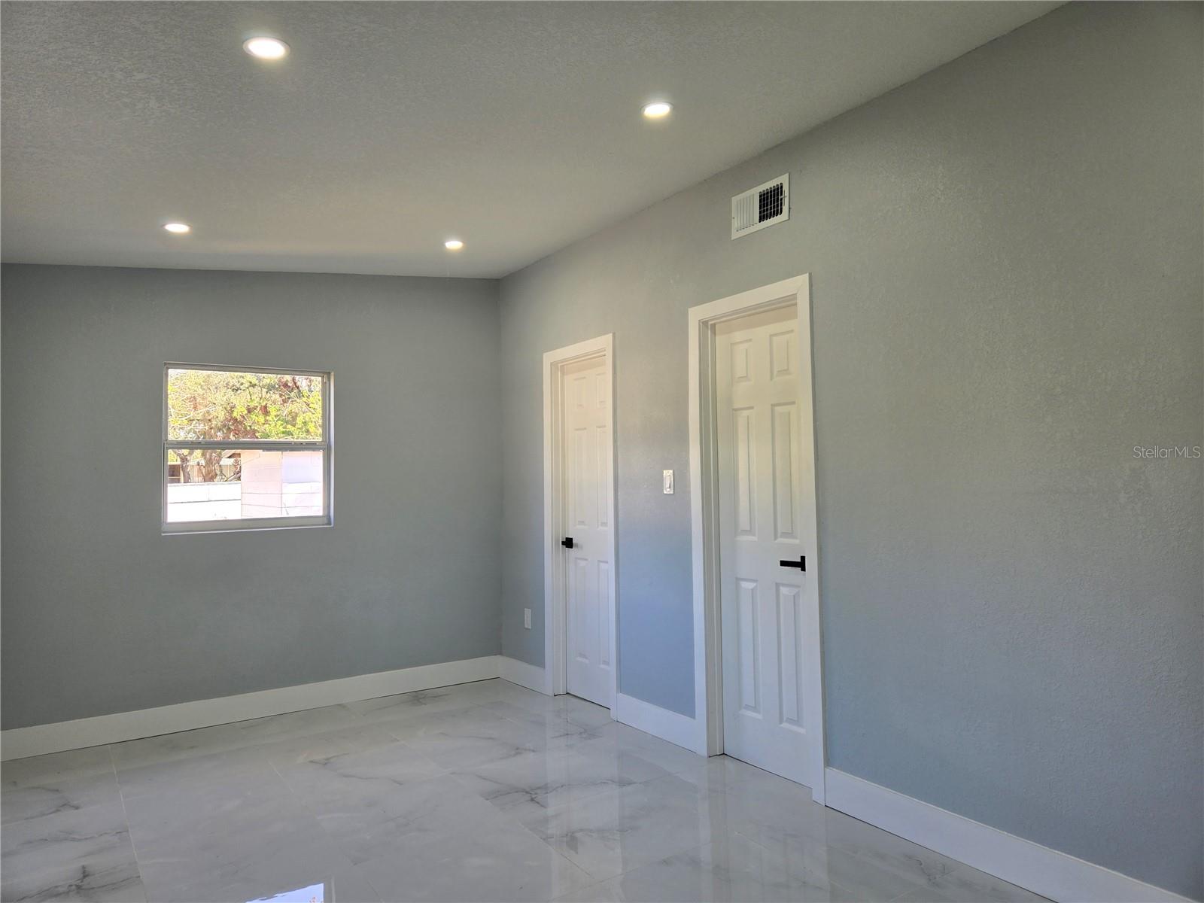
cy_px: 452
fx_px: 800
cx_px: 602
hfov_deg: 73.9
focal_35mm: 23
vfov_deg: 58.9
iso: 32
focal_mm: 5.4
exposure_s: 1/120
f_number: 1.8
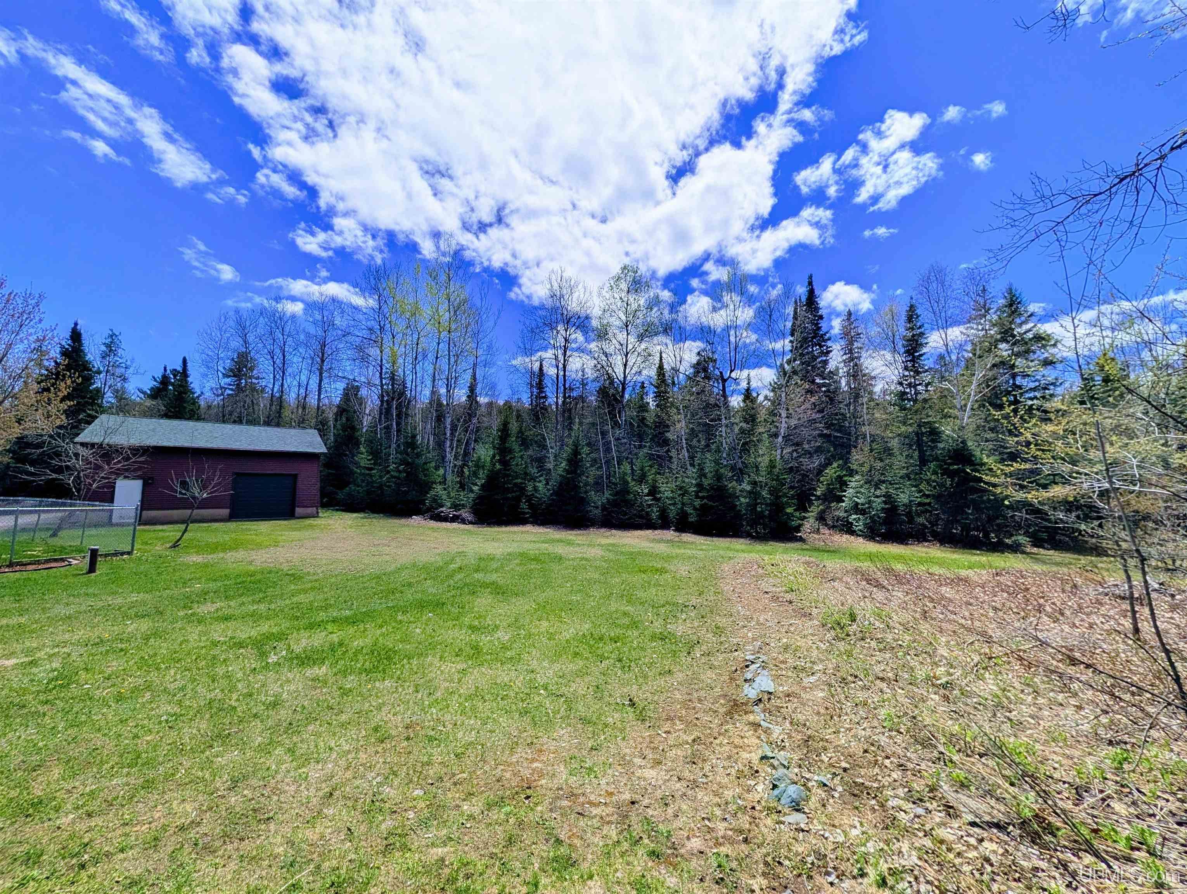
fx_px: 412
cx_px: 594
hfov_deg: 110.5
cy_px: 447
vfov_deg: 94.6
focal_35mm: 12
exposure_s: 1/8333
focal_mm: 2.02
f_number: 1.7
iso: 42
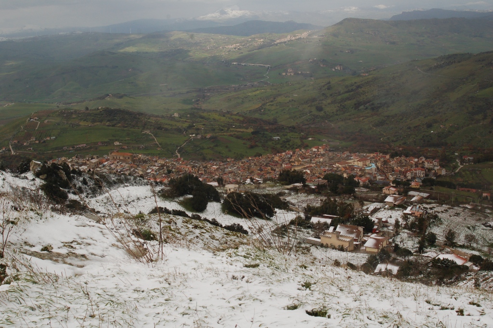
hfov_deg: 46.4
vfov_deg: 31.8
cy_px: 164
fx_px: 575
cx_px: 246
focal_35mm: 42
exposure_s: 1/500
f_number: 11
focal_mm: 28
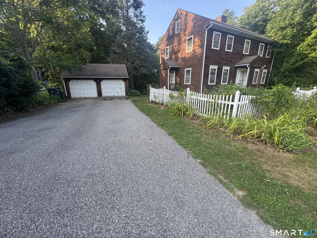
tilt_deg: -17.3
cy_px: 119
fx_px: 128
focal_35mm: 14
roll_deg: +0.5
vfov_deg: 85.7
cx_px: 158
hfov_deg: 102.1
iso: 40
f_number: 2.2
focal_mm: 2.22
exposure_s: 1/144
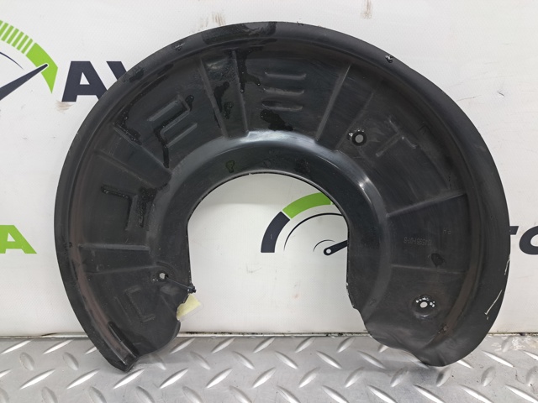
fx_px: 373
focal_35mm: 24
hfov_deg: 71.6
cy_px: 202
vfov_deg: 56.8
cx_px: 269
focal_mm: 5.23
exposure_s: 1/60
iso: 160
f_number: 1.8
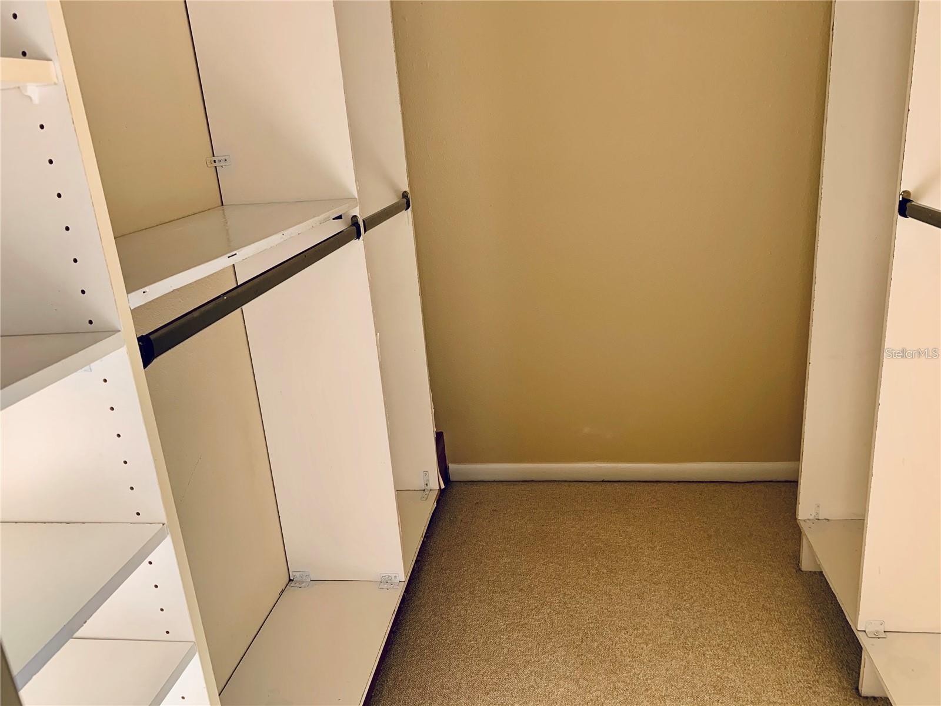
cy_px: 353
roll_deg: +5.3
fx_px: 707
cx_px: 470
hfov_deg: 67.3
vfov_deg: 53.1
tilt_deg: -19.2
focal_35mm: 26
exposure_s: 1/121
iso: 80
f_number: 1.8
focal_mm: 4.25
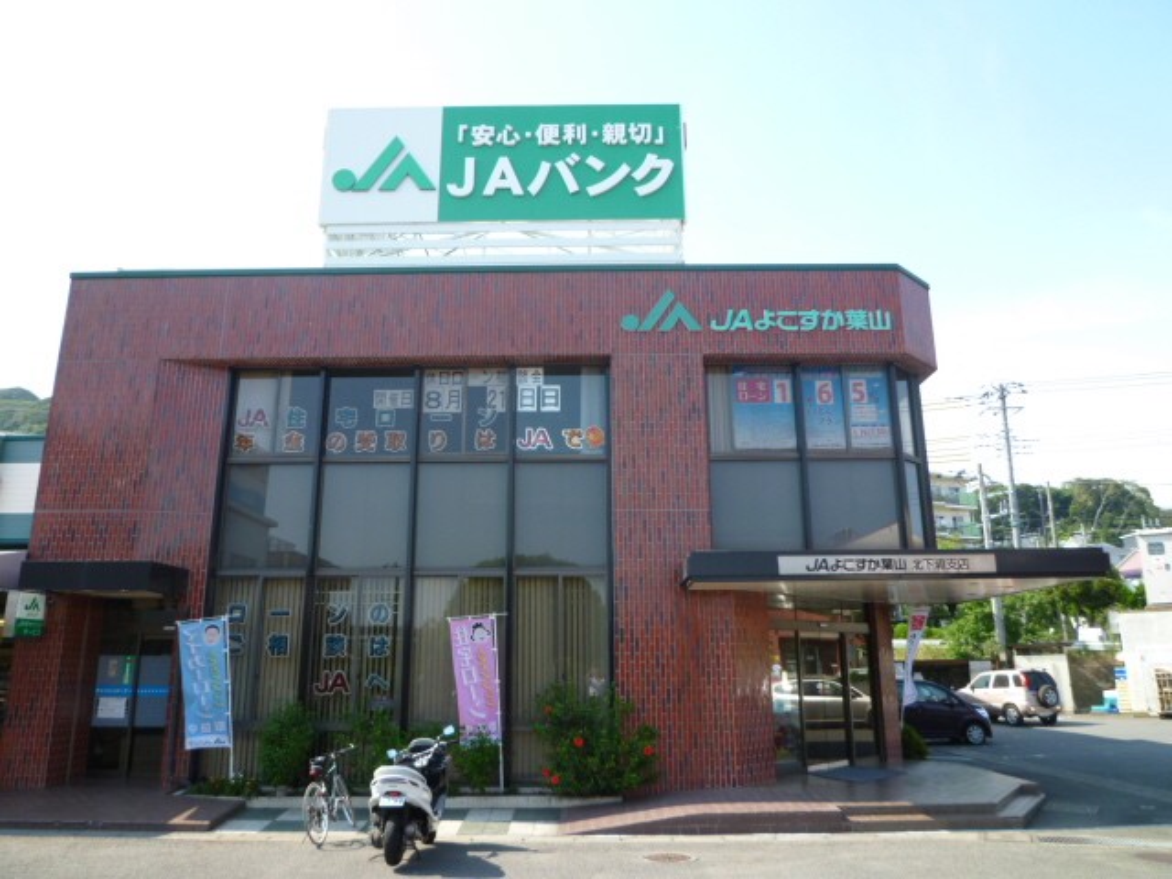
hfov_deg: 69.4
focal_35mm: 25
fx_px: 846
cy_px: 440
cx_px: 586
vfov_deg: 54.9
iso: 80
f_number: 4
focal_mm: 4.5
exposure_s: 1/200
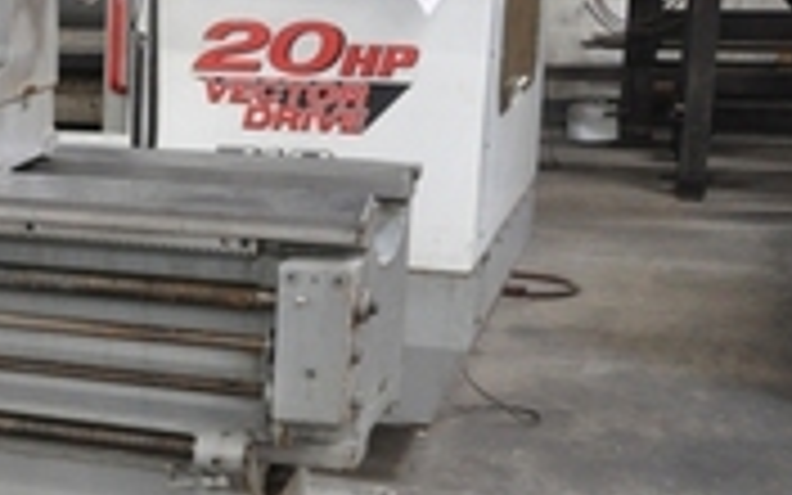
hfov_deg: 22.8
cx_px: -306
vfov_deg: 16.7
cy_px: 346
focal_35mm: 78
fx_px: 1684
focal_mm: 18
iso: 1800
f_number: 3.5
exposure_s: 1/30
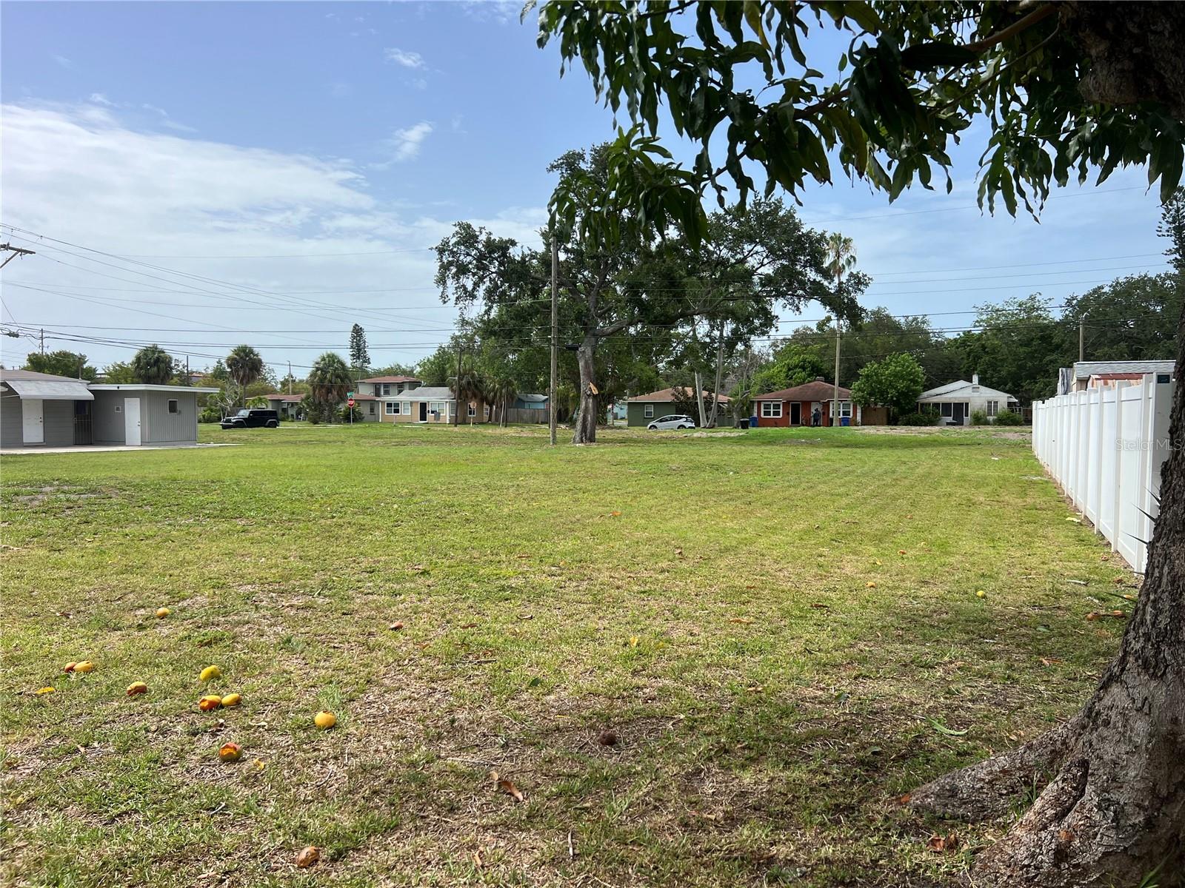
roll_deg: +0.0
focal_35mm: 26
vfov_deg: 53.1
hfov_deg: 67.3
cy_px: 444
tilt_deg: -2.5
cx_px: 592
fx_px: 890
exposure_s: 1/4274
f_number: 1.5
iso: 50
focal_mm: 5.7
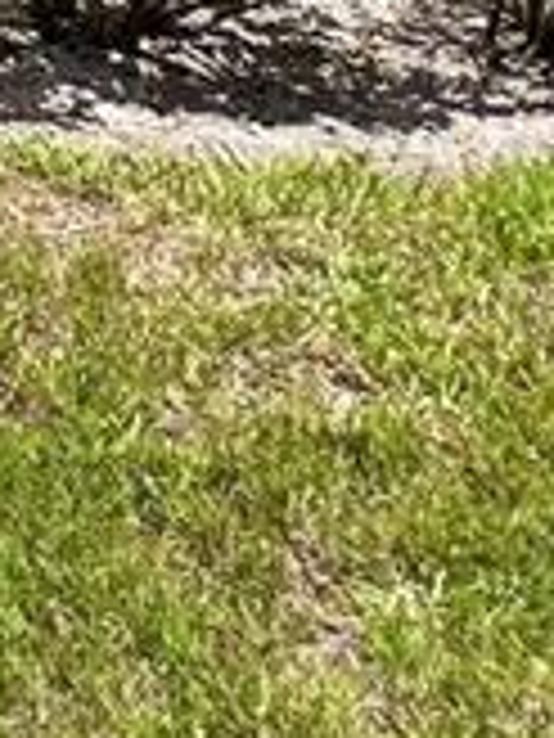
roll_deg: +0.3
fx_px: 2027
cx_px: -977
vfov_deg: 15.7
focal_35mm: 95
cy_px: -796
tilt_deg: +7.6
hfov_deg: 11.3
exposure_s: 1/995
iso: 32
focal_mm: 1.57
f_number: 1.8
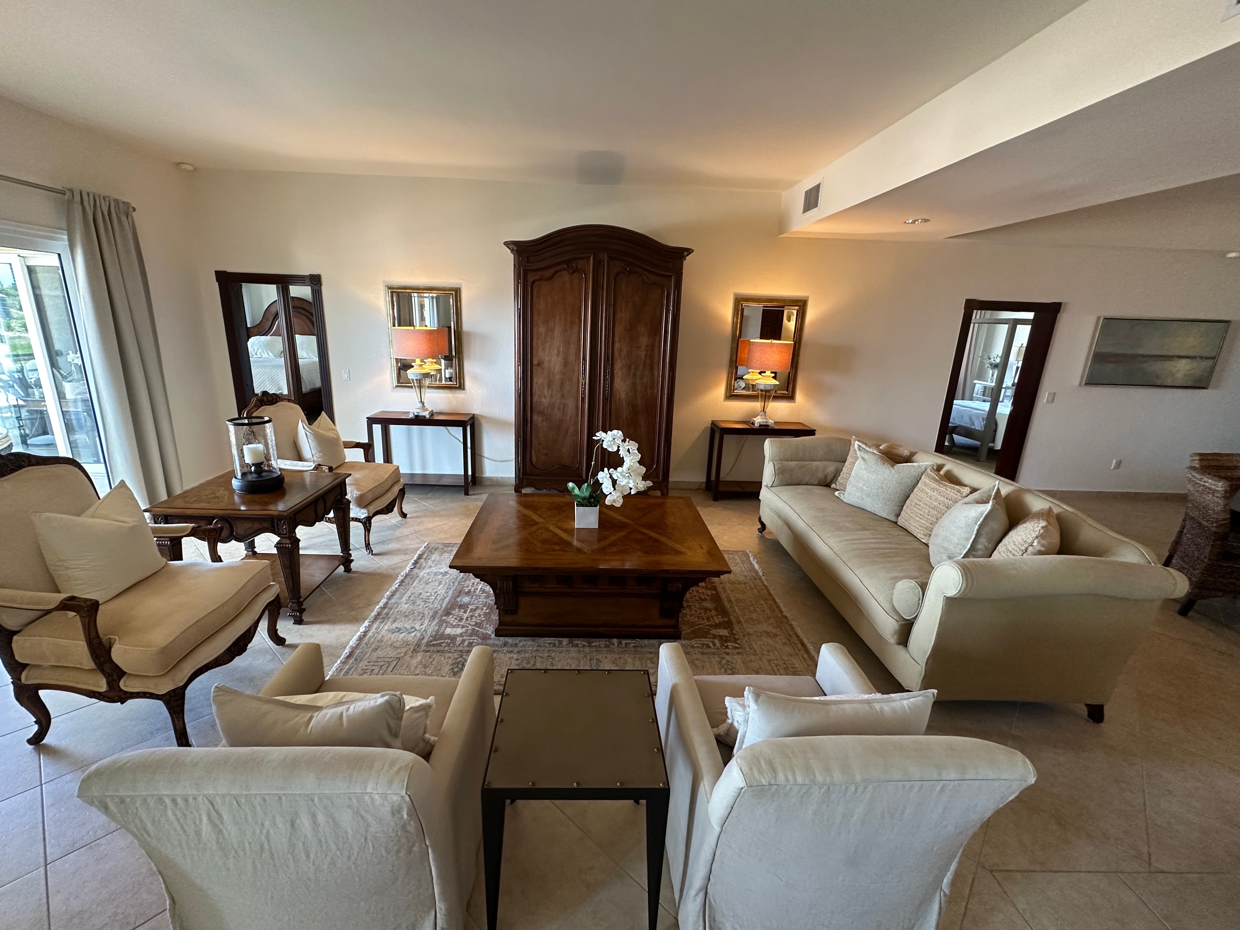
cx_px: 600
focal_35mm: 15
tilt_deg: -16.3
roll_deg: -2.3
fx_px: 537
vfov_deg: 81.7
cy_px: 467
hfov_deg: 98.1
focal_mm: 2.22
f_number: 2.2
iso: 250
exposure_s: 1/60
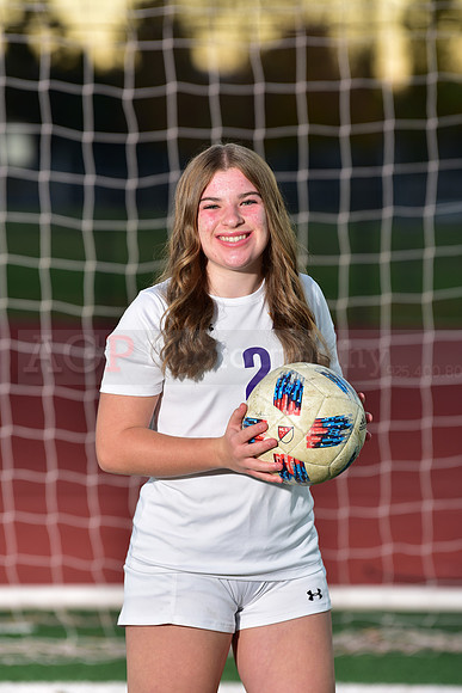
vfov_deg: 10.3
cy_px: 346
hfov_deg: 6.9
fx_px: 3847
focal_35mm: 200
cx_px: 231
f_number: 4.5
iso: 250
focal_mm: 200
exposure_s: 1/200
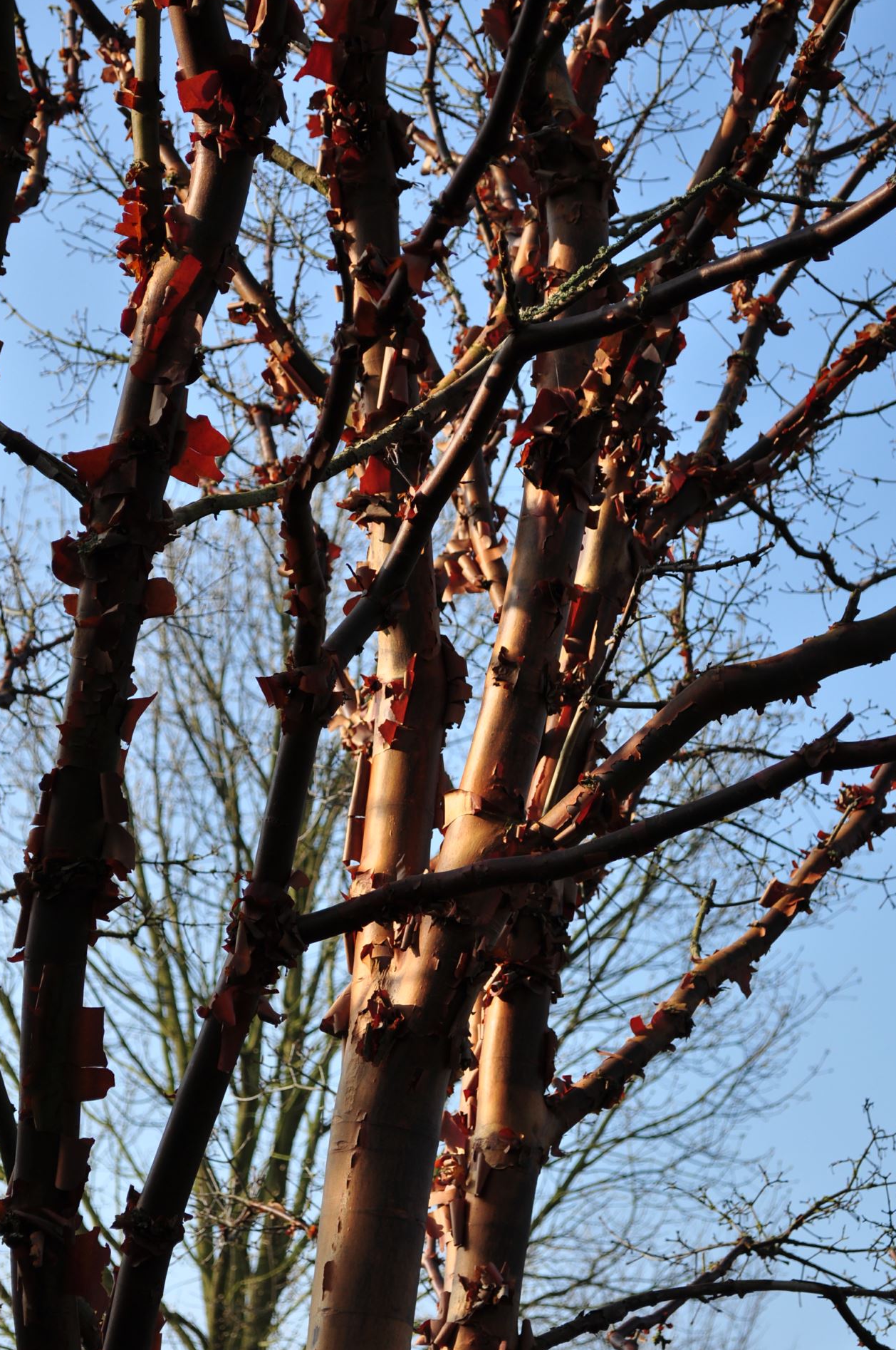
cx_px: 418
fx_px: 3464
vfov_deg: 22.0
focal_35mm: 93
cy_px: 673
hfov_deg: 14.7
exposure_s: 1/400
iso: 200
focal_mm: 55
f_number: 8
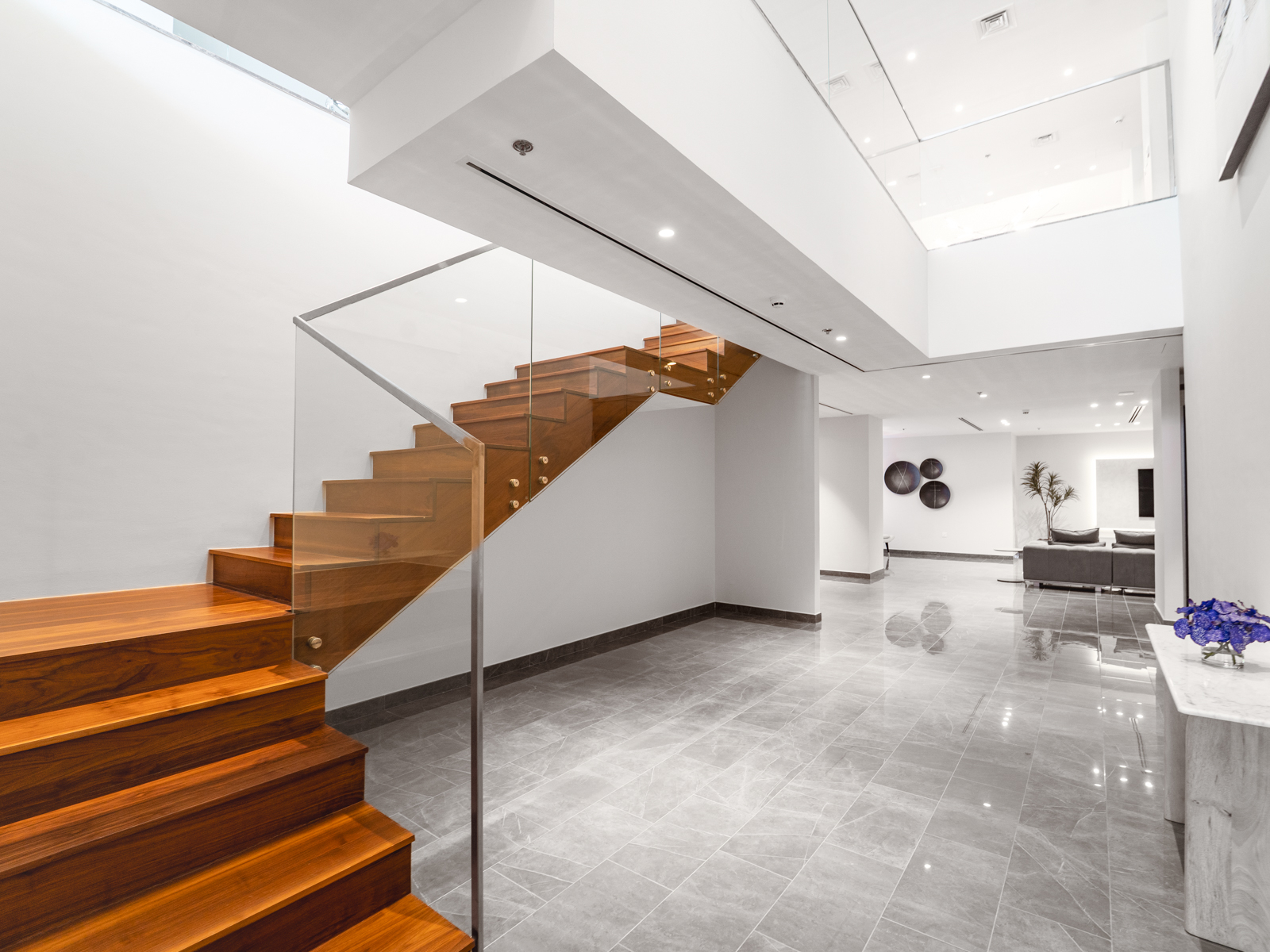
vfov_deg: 80.4
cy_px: 476
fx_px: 563
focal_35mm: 15
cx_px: 635
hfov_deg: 96.9
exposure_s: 1/2.5
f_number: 7.1
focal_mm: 14
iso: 320
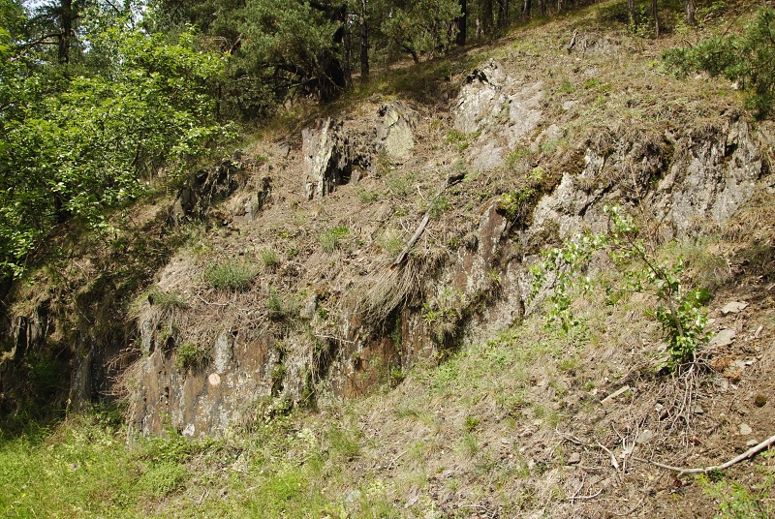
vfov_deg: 48.1
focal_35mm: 27
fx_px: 582
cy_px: 260
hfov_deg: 67.3
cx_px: 388
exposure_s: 1/100
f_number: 7.1
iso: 100
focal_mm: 18
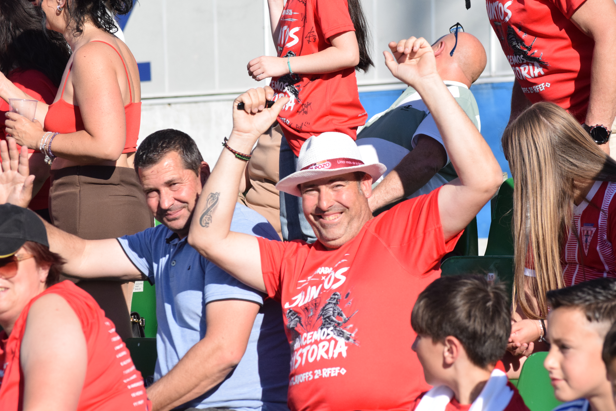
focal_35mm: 174
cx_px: 308
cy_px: 206
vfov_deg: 7.9
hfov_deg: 11.8
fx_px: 2977
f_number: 10
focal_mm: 116
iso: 1600
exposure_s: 1/3200
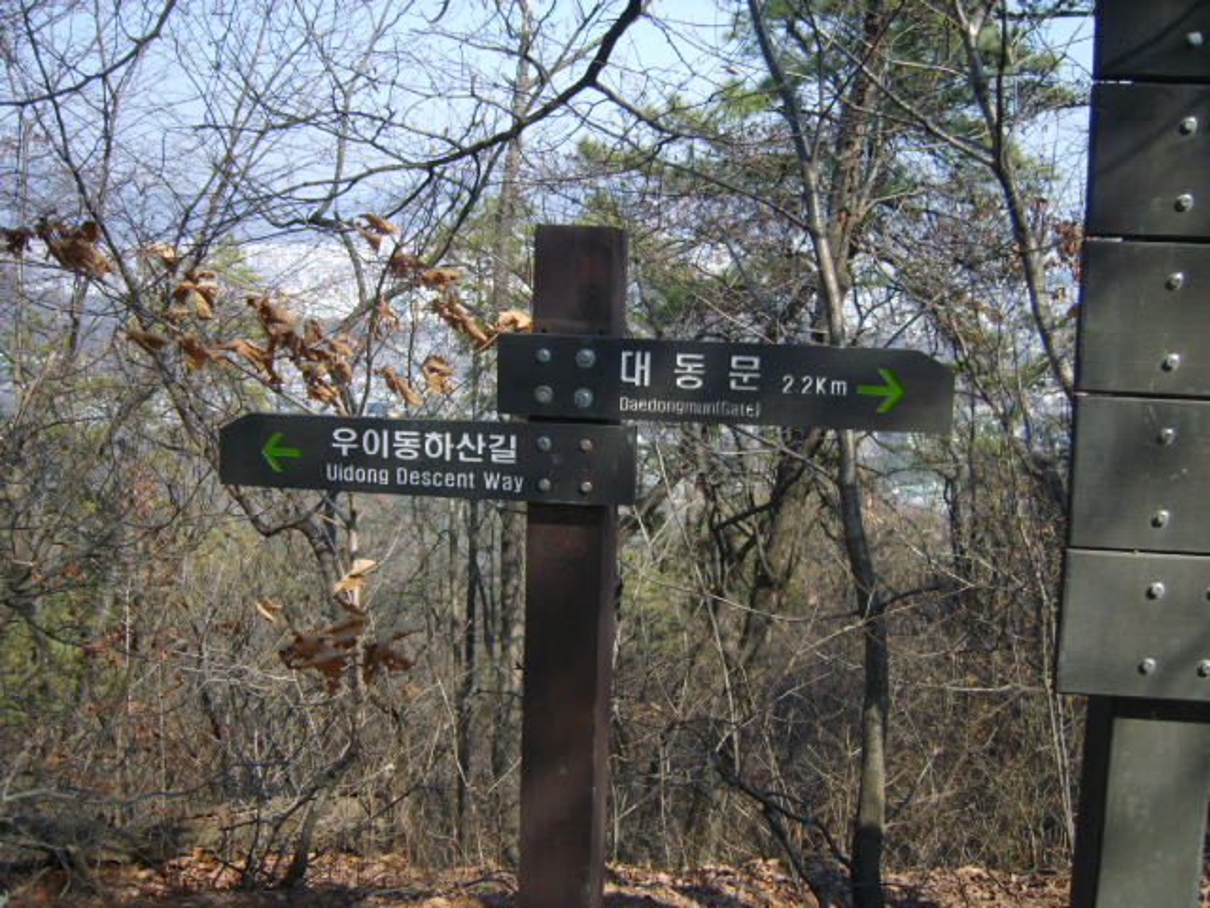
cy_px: 454
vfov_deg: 40.7
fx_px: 1223
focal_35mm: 35
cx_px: 605
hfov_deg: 52.6
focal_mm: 7.4
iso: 50
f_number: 2.8
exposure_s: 1/750
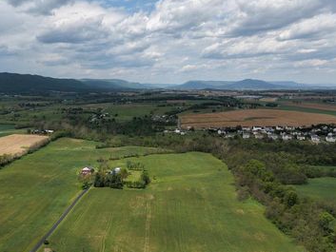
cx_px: 100
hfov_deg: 52.4
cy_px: 155
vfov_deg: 41.6
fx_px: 330
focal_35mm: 34
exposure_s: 1/5000
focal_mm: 8.67
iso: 160
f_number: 1.8
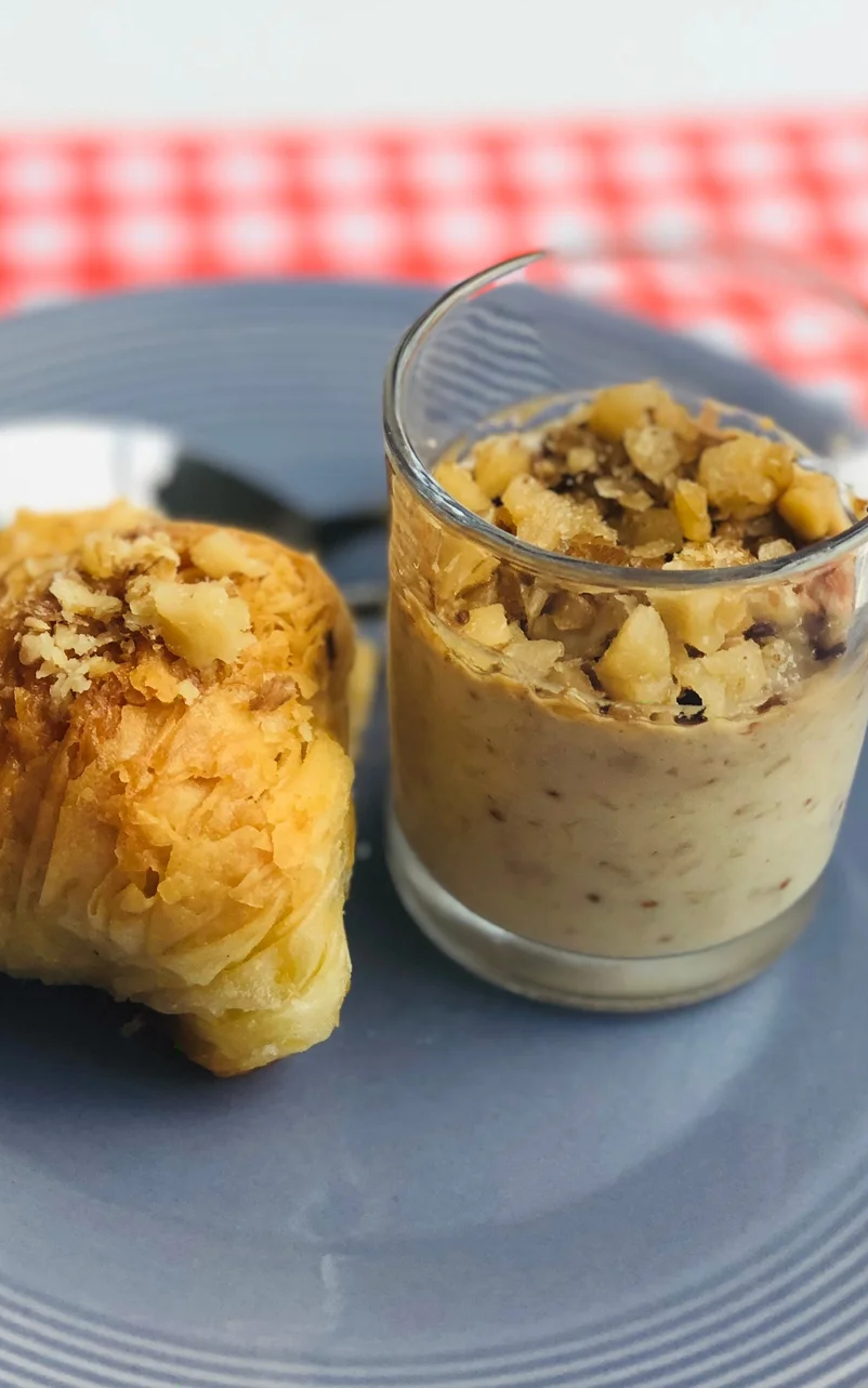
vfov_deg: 25.5
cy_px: 691
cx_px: 165
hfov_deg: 16.0
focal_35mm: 81
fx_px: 3065
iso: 100
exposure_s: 1/100
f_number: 2.8
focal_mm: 6.6
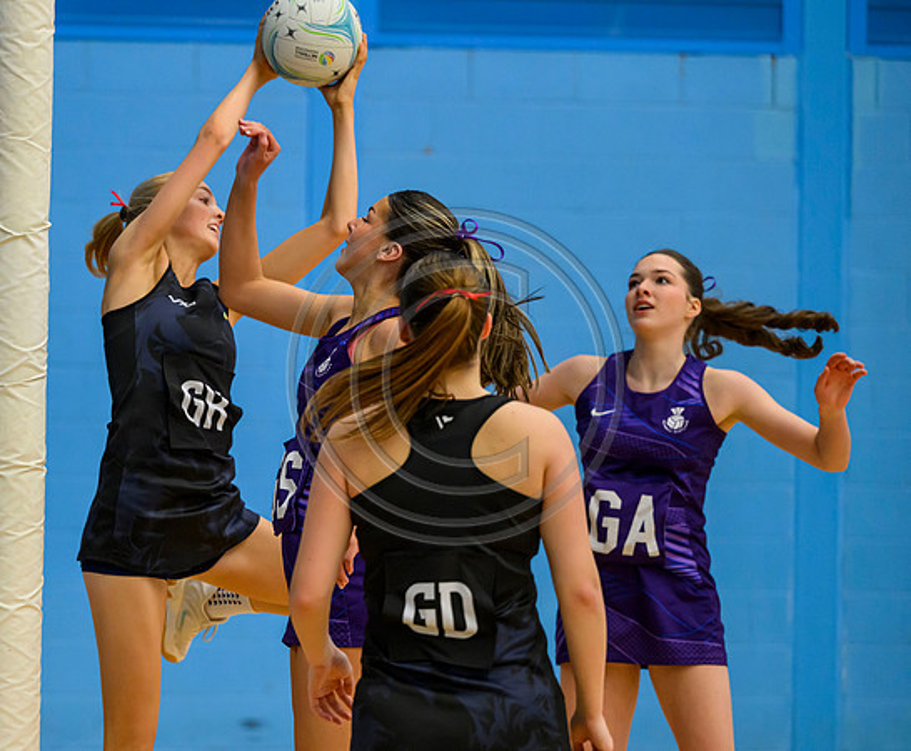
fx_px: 4017
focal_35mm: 147
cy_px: 438
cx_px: 253
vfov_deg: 10.7
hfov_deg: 12.9
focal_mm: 110
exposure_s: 1/800
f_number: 2.8
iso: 4000
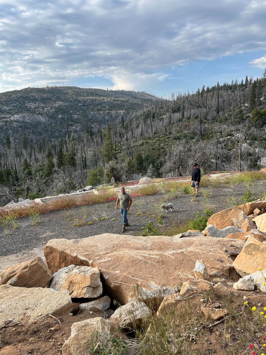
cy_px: 178
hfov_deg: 53.1
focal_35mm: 26
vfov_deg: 67.3
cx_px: 133
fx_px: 266
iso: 50
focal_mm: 5.1
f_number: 1.6
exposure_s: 1/1748
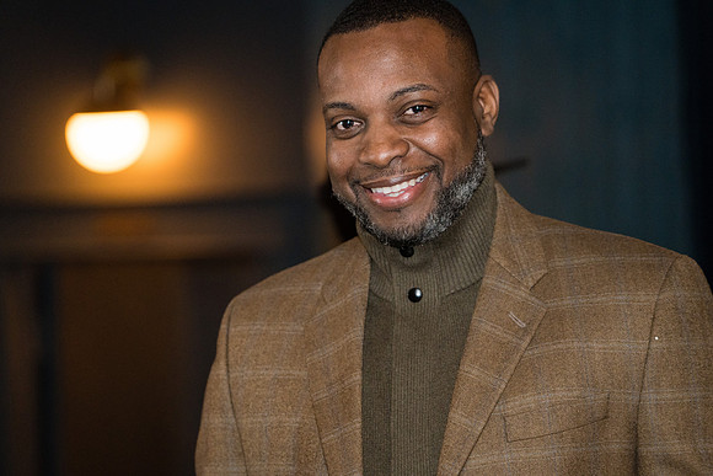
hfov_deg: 11.1
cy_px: 256
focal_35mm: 185
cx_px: 356
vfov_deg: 7.4
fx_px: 3670
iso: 3200
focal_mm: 172
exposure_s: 1/125
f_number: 4
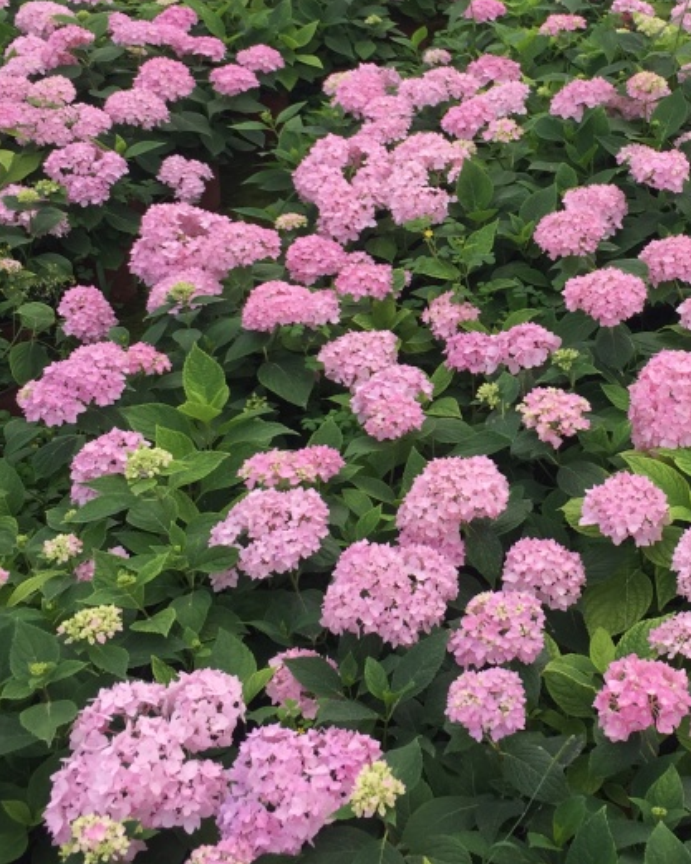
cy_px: 291
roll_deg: +4.1
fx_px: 1482
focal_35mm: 58
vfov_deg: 32.2
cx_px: 540
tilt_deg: -26.8
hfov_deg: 25.8
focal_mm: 4.15
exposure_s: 1/165
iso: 32
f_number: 2.2
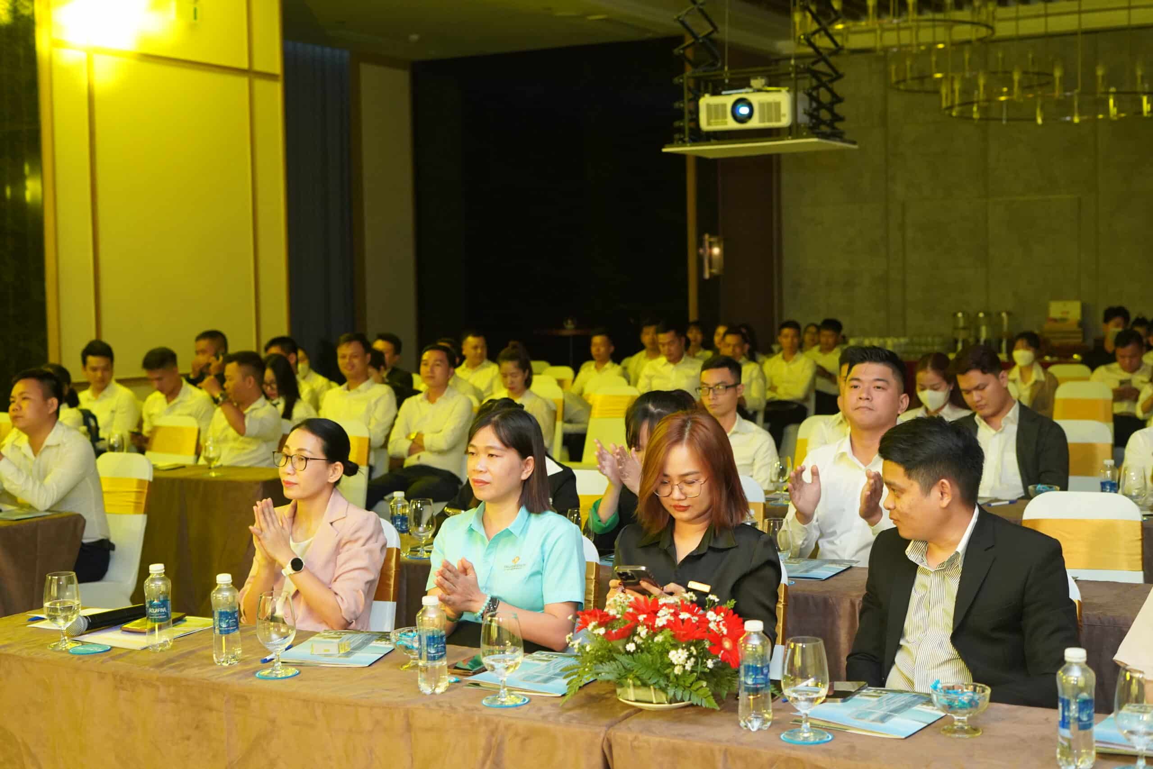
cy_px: 384
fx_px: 1601
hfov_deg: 39.6
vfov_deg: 27.0
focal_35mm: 50
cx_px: 576
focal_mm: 50
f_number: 4
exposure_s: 1/160
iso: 6400
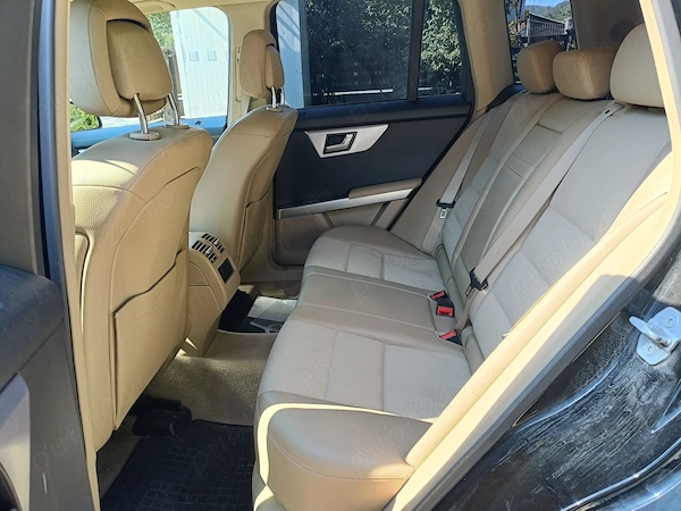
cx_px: 340
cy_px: 256
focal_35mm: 25
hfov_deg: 69.4
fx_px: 492
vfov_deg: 54.9
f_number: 1.7
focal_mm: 4.7
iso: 160
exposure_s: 1/99.9
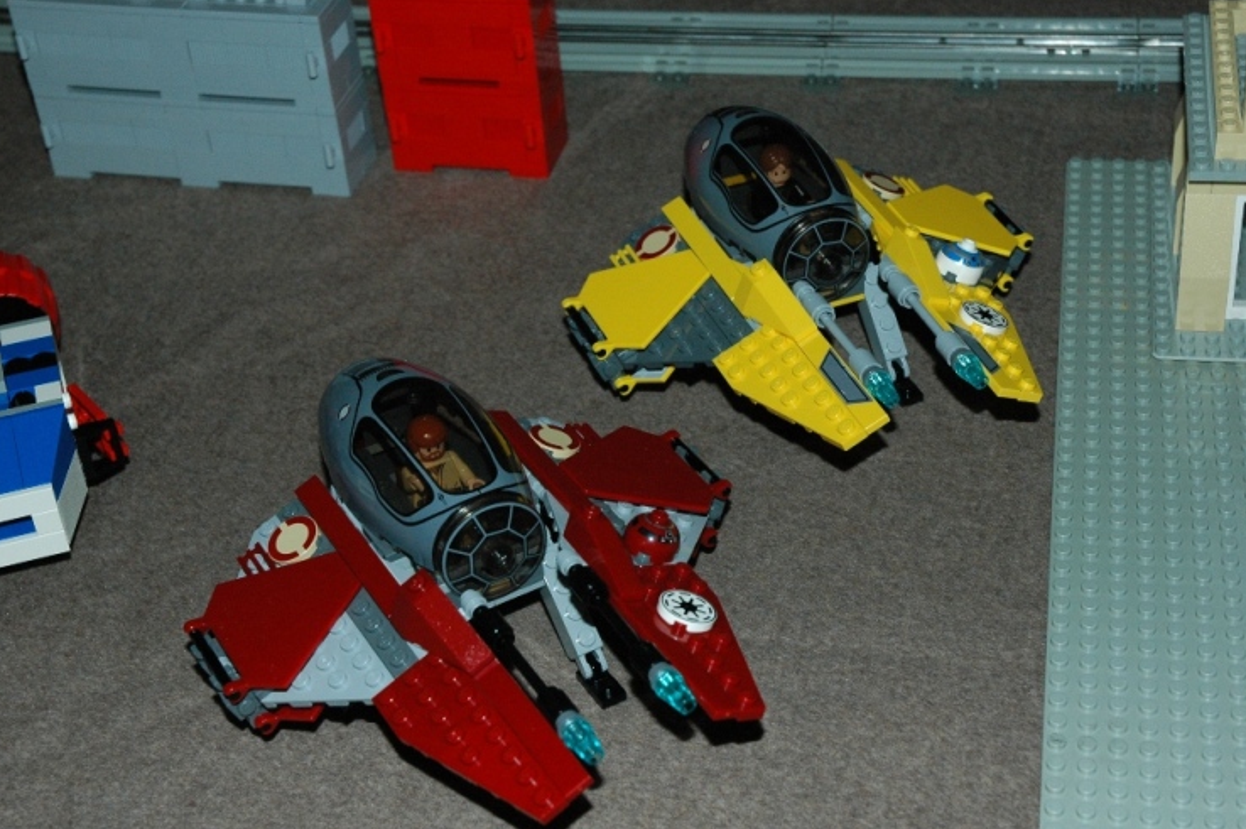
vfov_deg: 20.9
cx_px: 648
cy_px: 442
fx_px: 2248
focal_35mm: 65
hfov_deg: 31.0
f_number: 8
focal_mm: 40
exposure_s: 1/125
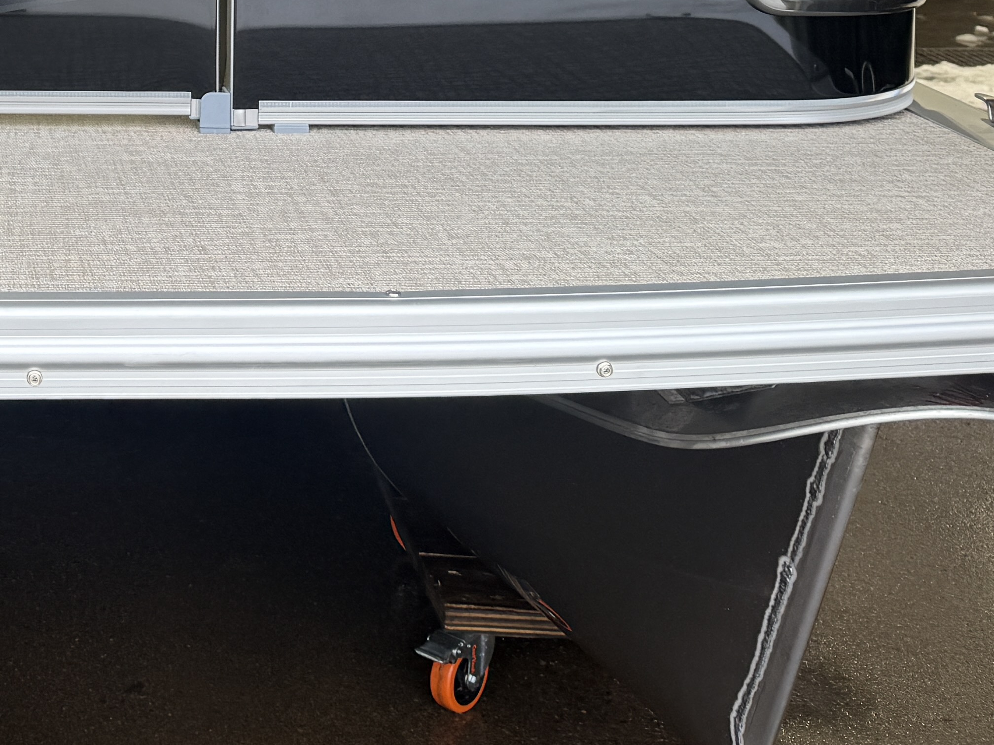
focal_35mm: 68
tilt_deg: -6.1
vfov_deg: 20.4
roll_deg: -0.3
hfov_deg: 26.4
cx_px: -83
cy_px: -126
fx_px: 1953
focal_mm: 6.76
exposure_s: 1/120
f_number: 1.78
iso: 64
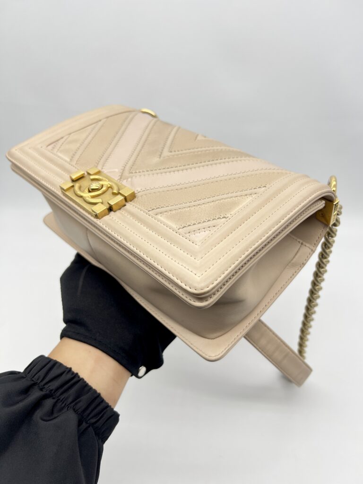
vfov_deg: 67.3
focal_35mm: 26
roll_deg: +0.3
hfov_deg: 53.1
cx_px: 182
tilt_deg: -37.5
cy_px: 242
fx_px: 364
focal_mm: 5.7
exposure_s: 1/109
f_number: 1.5
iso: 32
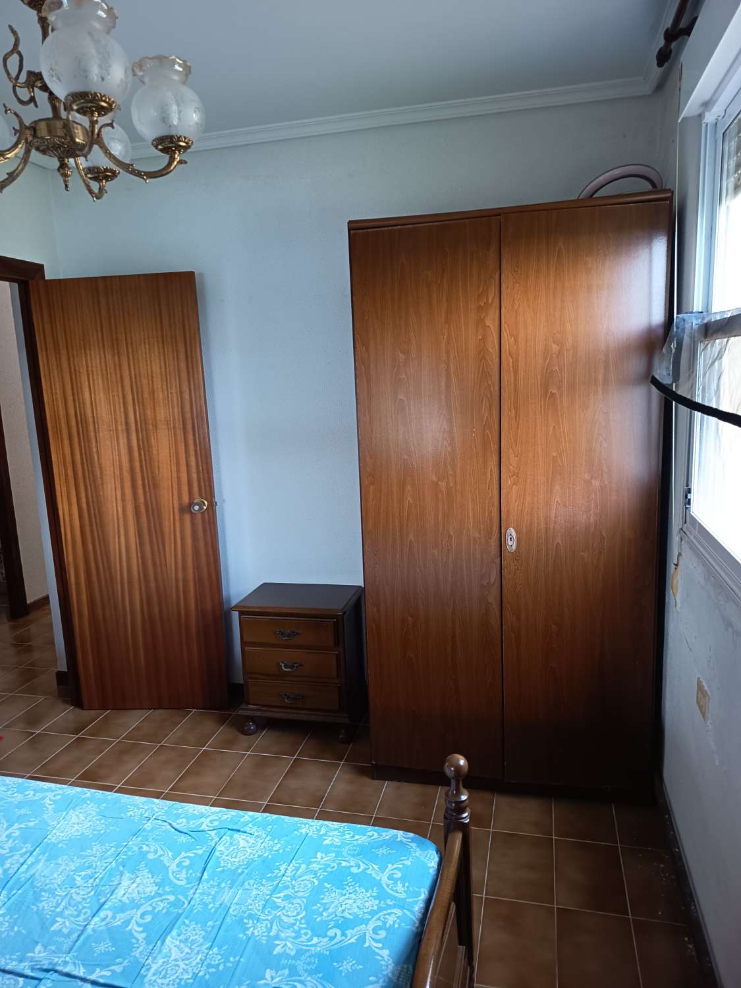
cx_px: 370
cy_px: 494
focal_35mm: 24
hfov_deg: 56.8
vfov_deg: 71.6
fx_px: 685
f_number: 1.7
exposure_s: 1/25
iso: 717
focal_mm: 5.24
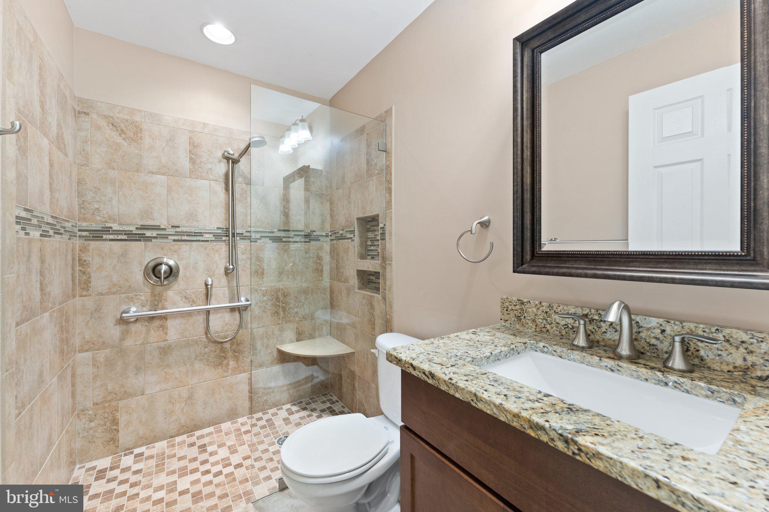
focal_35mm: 14
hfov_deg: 104.3
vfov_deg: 81.2
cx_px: 384
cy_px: 256
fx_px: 299
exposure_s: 1/3
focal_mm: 14
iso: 500
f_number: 8
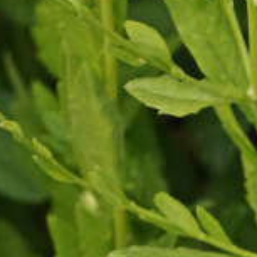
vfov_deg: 1.8
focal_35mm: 997
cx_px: 233
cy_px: -346
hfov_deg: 1.8
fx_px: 8374
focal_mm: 100
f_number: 8
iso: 800
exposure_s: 1/160
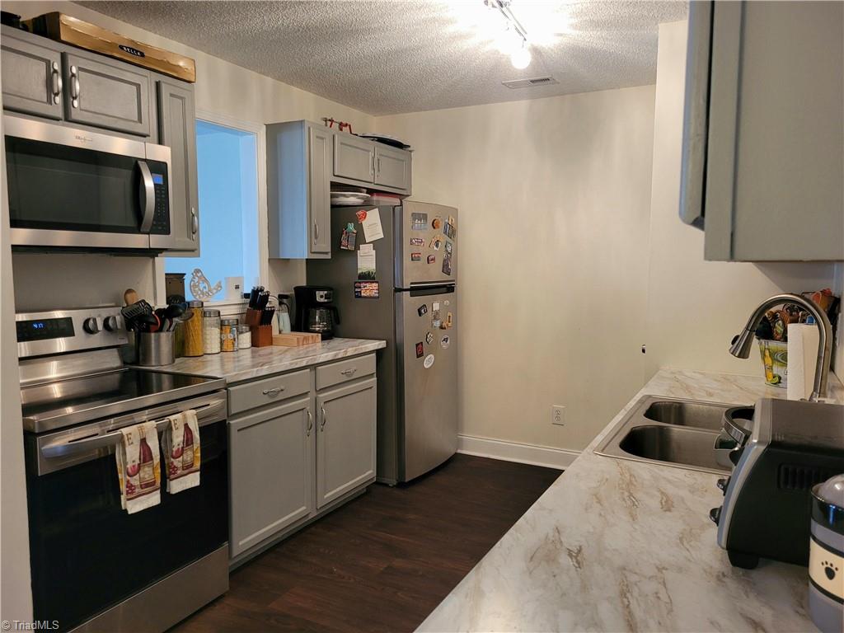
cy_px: 316
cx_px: 422
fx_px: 634
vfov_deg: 53.1
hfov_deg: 67.3
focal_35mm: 26
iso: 200
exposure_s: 1/60.2
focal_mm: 5.4
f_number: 1.8
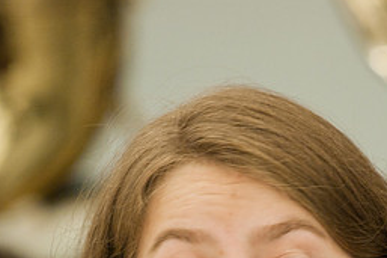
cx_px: 230
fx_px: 10109
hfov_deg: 2.2
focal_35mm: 941
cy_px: 324
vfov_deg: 1.5
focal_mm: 200
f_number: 3.5
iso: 400
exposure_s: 1/80
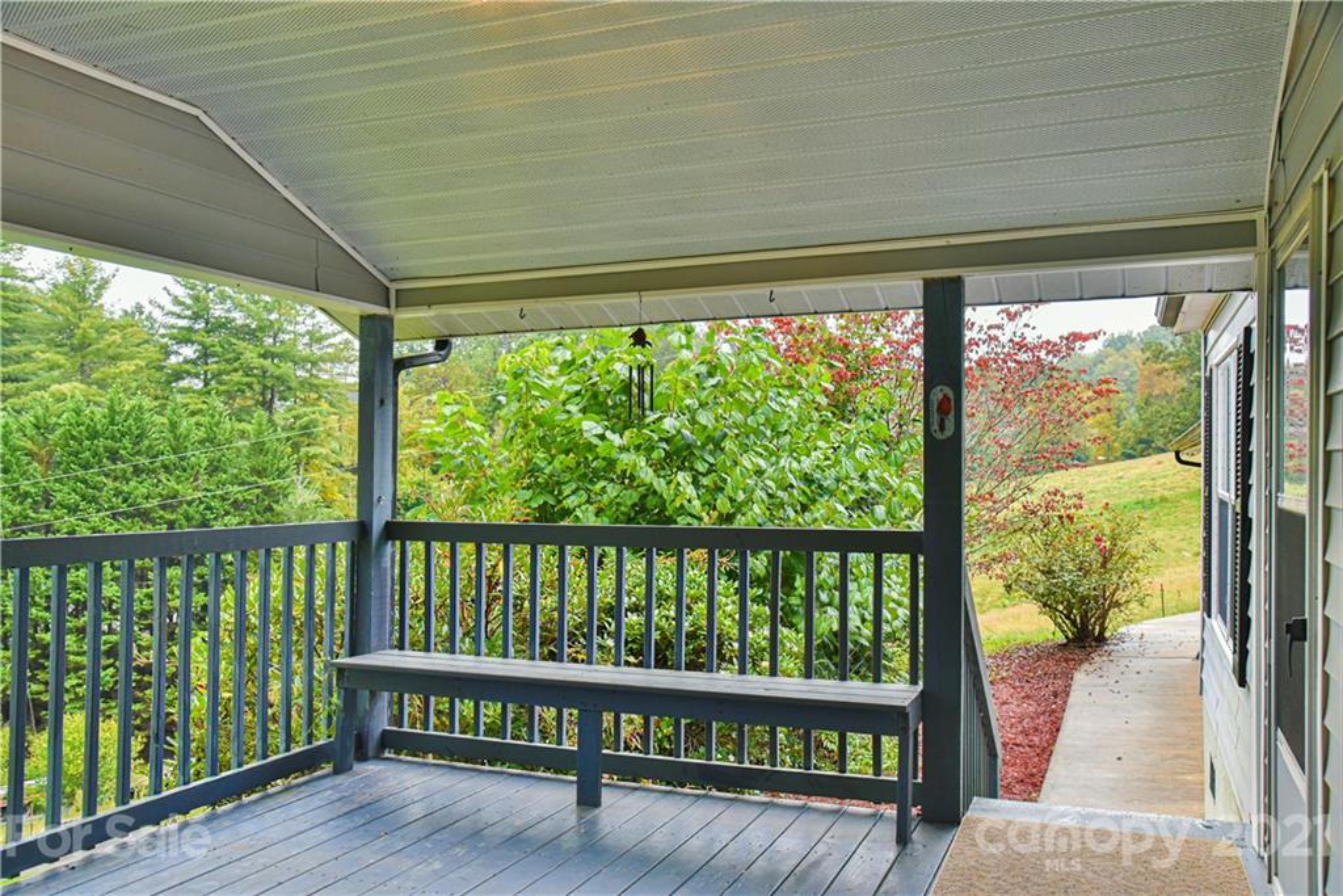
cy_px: 448
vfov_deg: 43.6
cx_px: 672
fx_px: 1119
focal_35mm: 30
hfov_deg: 61.9
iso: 1600
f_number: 6.3
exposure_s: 1/160
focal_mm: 30
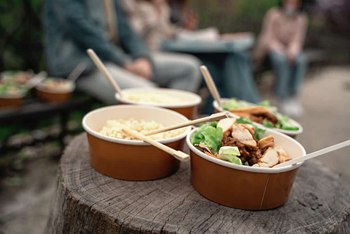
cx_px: 175
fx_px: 369
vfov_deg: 35.1
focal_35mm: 38
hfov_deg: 50.7
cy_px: 117
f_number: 2.8
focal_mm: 38
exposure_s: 1/200
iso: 100
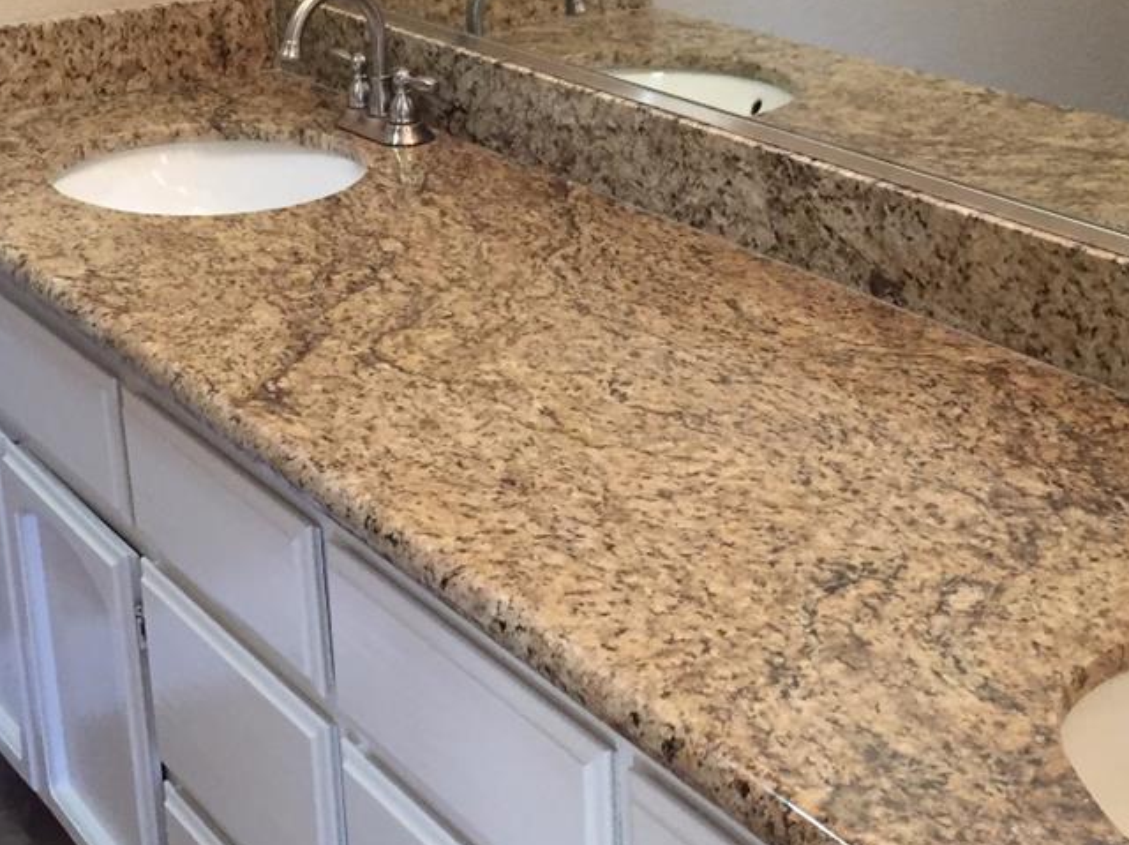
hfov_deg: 28.6
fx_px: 2216
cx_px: 505
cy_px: 351
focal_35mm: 68
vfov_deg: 21.6
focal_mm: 4.15
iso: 50
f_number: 2.2
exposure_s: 1/30
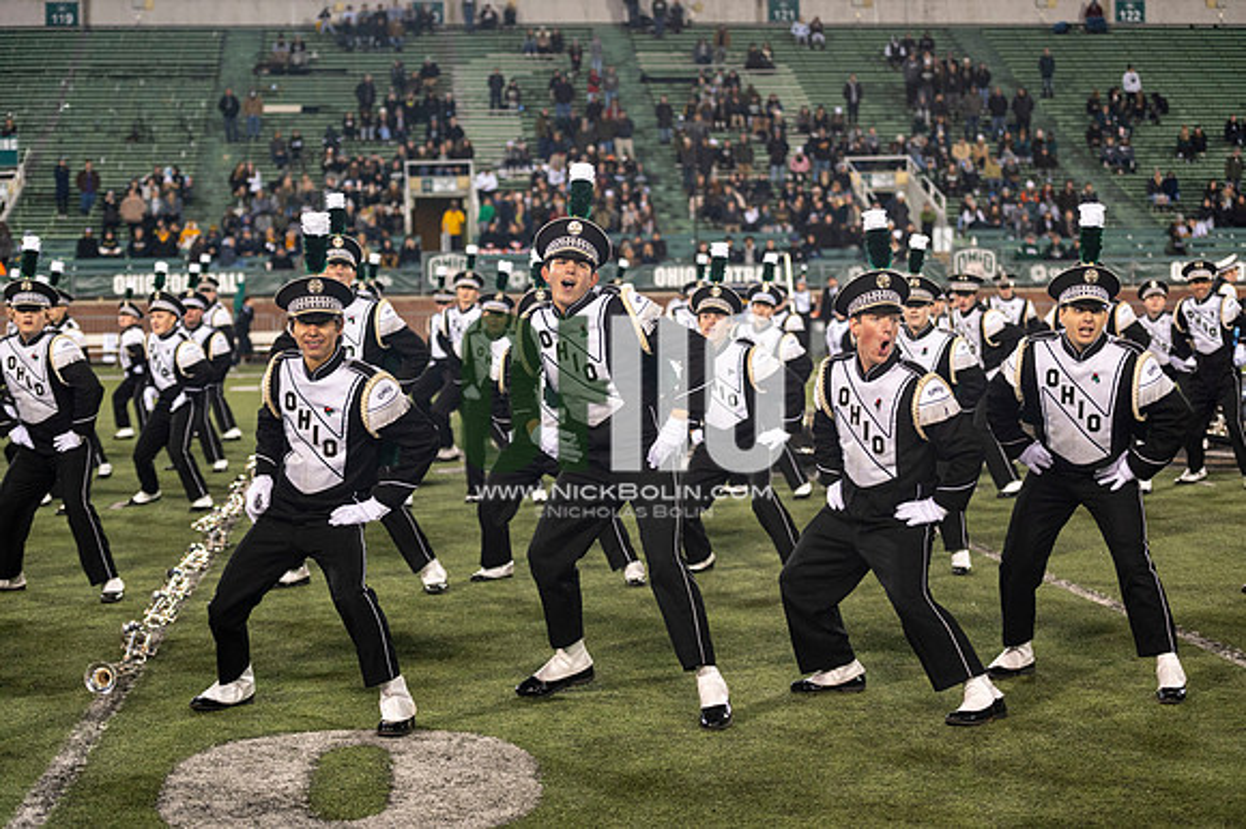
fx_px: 2421
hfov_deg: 28.9
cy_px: 414
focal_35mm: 70
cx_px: 623
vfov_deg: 19.4
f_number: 2.8
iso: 1000
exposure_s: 1/500
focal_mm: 70
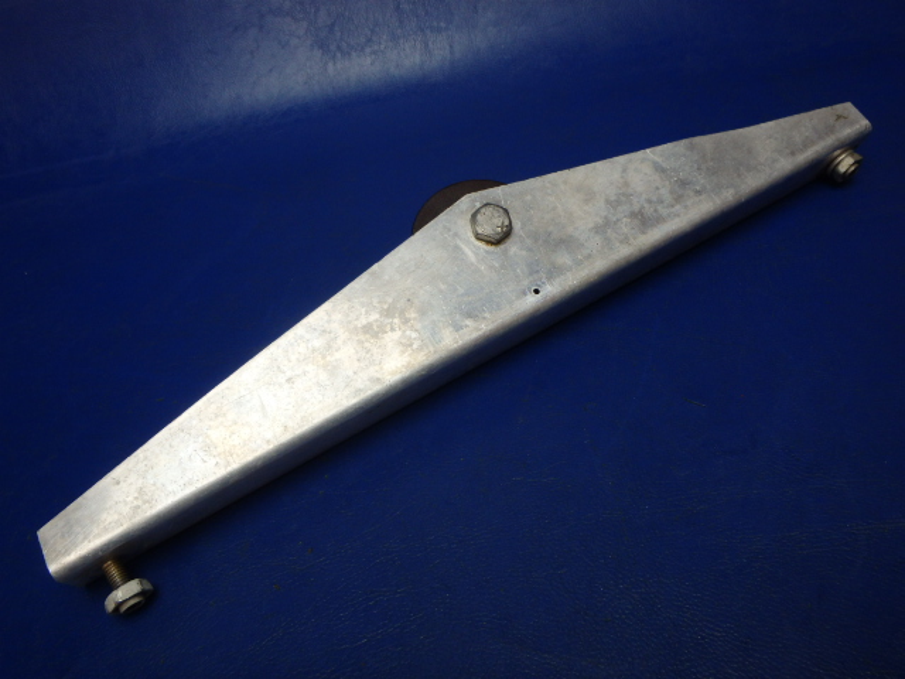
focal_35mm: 28
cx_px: 452
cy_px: 340
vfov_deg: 49.7
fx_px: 732
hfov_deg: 63.4
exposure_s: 1/50
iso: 200
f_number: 3.9
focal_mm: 5
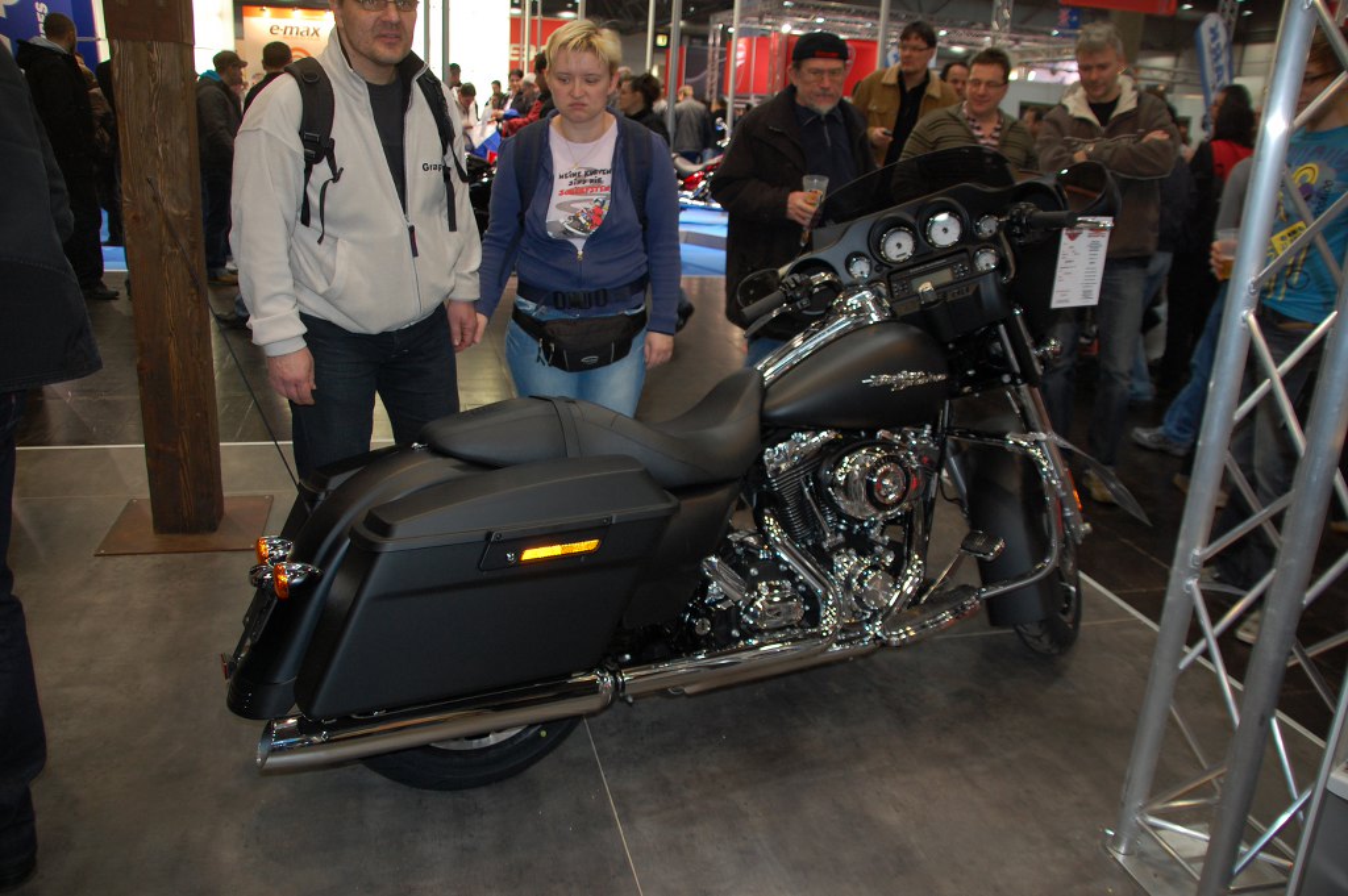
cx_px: 674
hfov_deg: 67.4
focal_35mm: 27
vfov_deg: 47.9
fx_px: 1010
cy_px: 448
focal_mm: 18
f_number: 3.5
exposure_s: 1/60
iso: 400
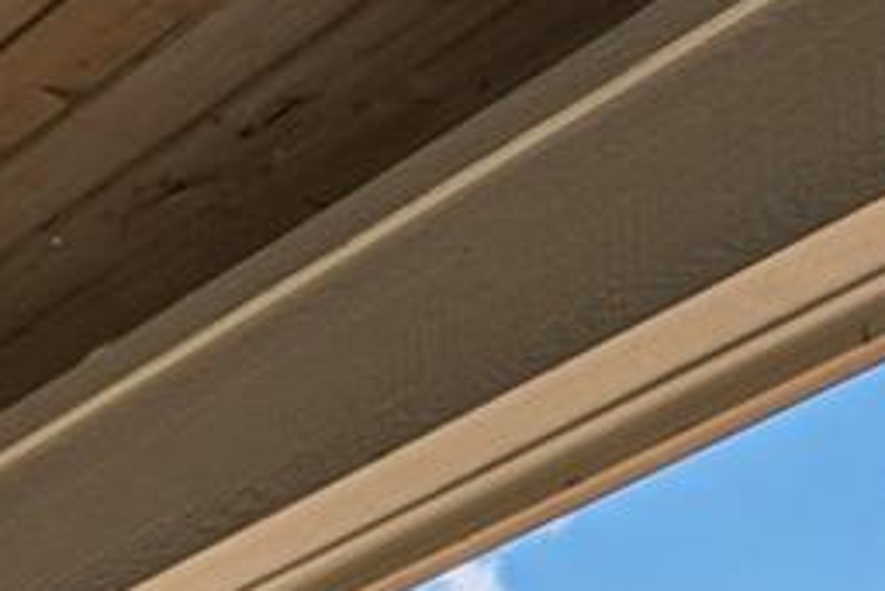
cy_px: 1773
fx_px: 3148
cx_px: -7
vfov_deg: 8.8
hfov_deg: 15.7
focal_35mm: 128
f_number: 8
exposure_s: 1/1000
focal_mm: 16
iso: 320
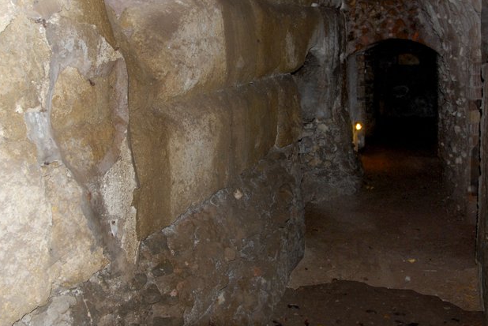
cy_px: 111
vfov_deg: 38.5
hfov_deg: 55.7
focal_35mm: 34
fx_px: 461
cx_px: 220
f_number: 3.5
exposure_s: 1/60
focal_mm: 14
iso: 200
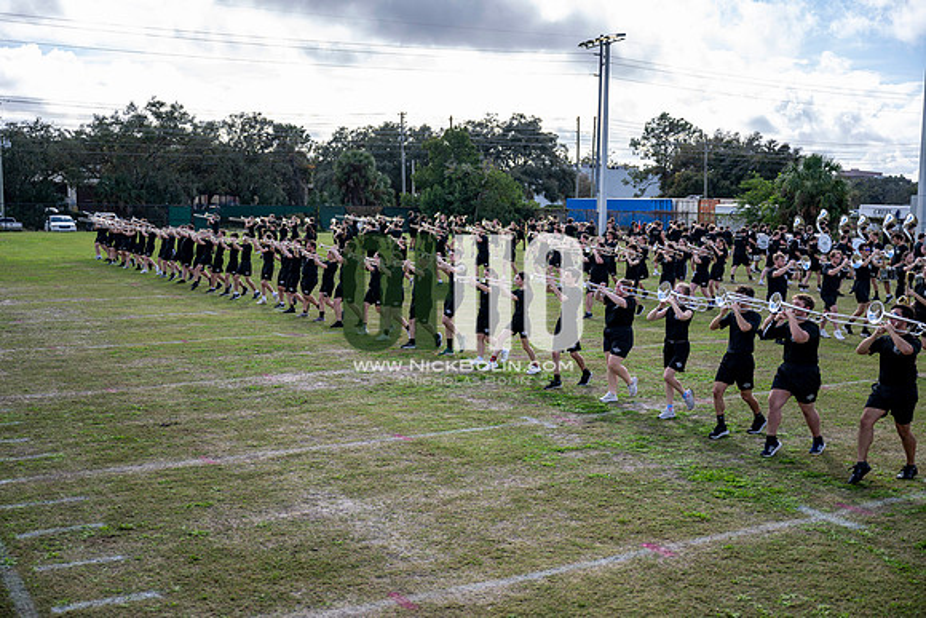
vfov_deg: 32.6
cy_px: 309
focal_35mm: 41
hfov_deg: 47.4
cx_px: 463
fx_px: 1055
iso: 125
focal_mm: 41
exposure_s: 1/1250
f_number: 2.8
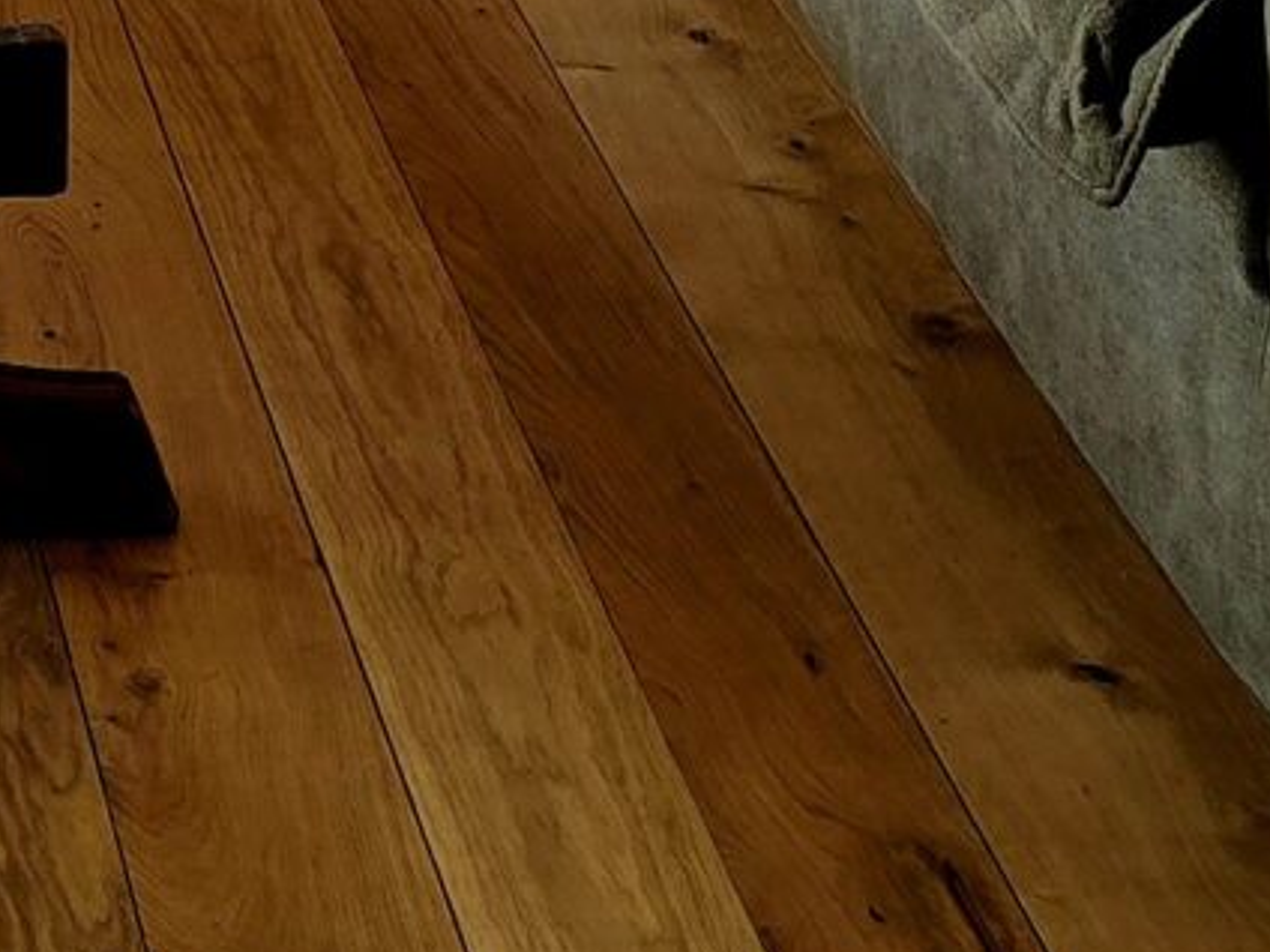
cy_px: -1784
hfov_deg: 13.7
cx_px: -312
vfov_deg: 8.9
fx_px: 5100
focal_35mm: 139
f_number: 1.7
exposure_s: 1/182
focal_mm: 6.3
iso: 12
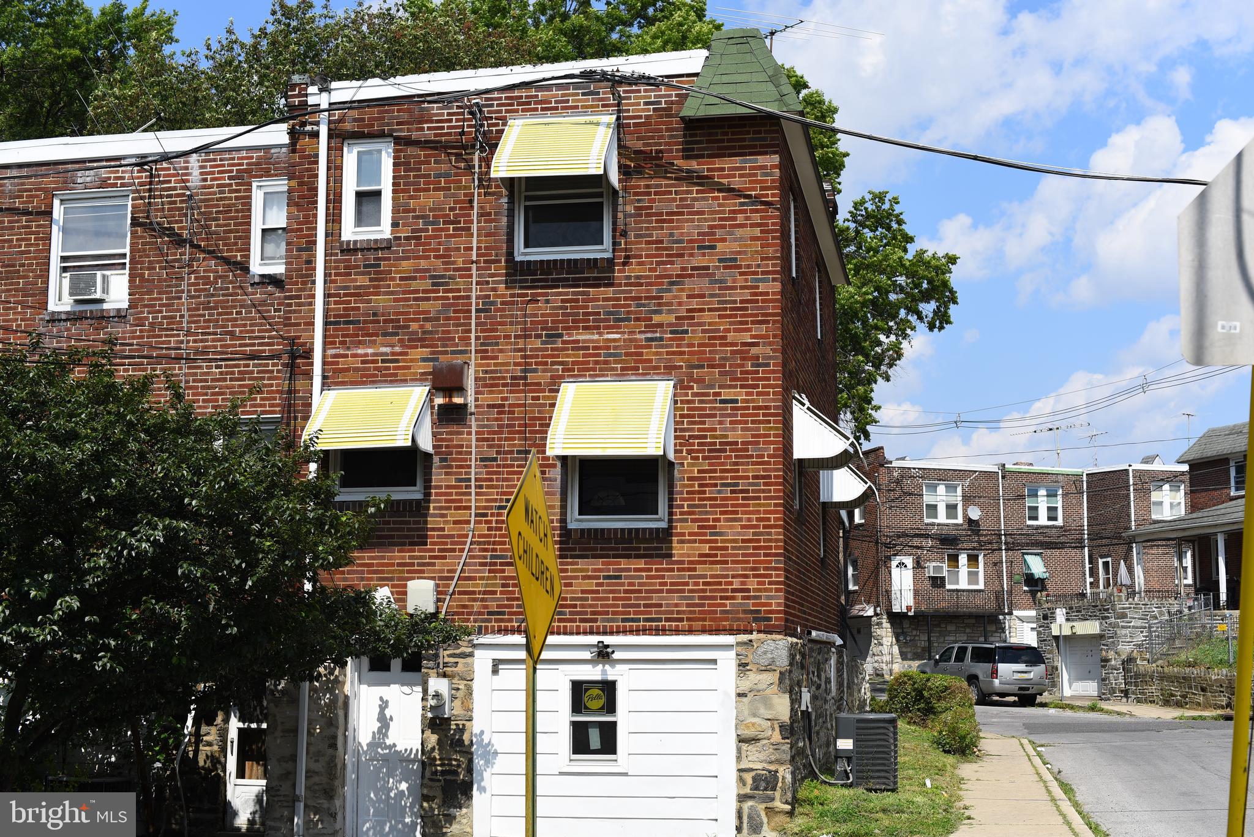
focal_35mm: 50
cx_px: 627
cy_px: 418
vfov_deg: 27.0
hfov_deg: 39.6
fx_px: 1742
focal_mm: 50
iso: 100
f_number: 5.6
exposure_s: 1/800
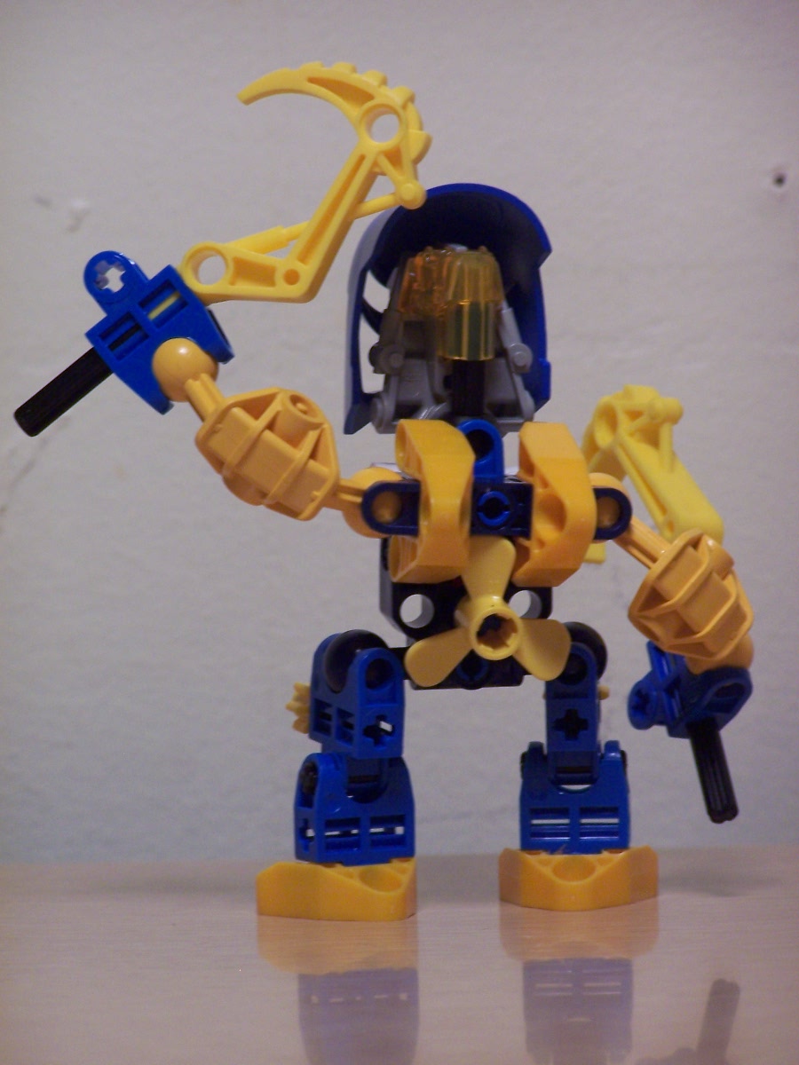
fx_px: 8248
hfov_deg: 5.5
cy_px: 532
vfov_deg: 7.4
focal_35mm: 268
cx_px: 400
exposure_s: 1/15
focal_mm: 44.4
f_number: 3.6
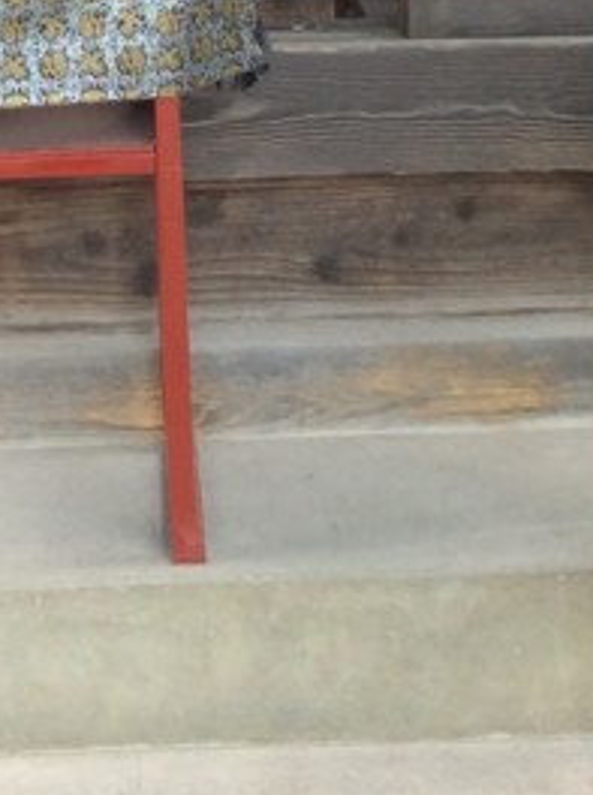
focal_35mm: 124
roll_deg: +1.5
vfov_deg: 14.2
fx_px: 2842
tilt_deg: +2.7
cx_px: 236
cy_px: -614
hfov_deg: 11.9
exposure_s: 1/60
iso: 40
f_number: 2.4
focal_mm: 3.3
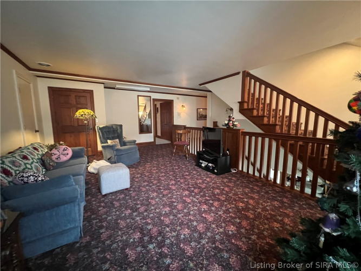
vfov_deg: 89.9
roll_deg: +0.9
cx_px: 180
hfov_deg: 106.2
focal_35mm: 13
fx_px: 136
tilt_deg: -6.5
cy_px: 136
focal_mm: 1.57
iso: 1000
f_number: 1.8
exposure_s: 1/40
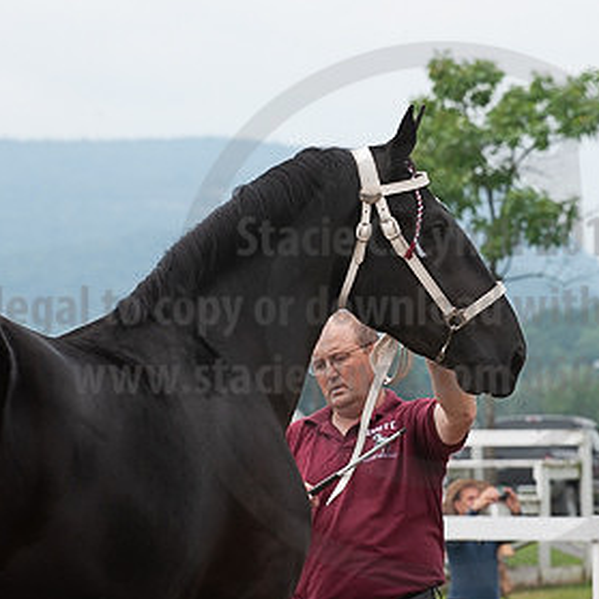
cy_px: 304
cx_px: 434
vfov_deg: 5.7
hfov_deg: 5.7
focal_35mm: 307
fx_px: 6010
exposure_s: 1/1600
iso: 1600
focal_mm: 200
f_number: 5.6
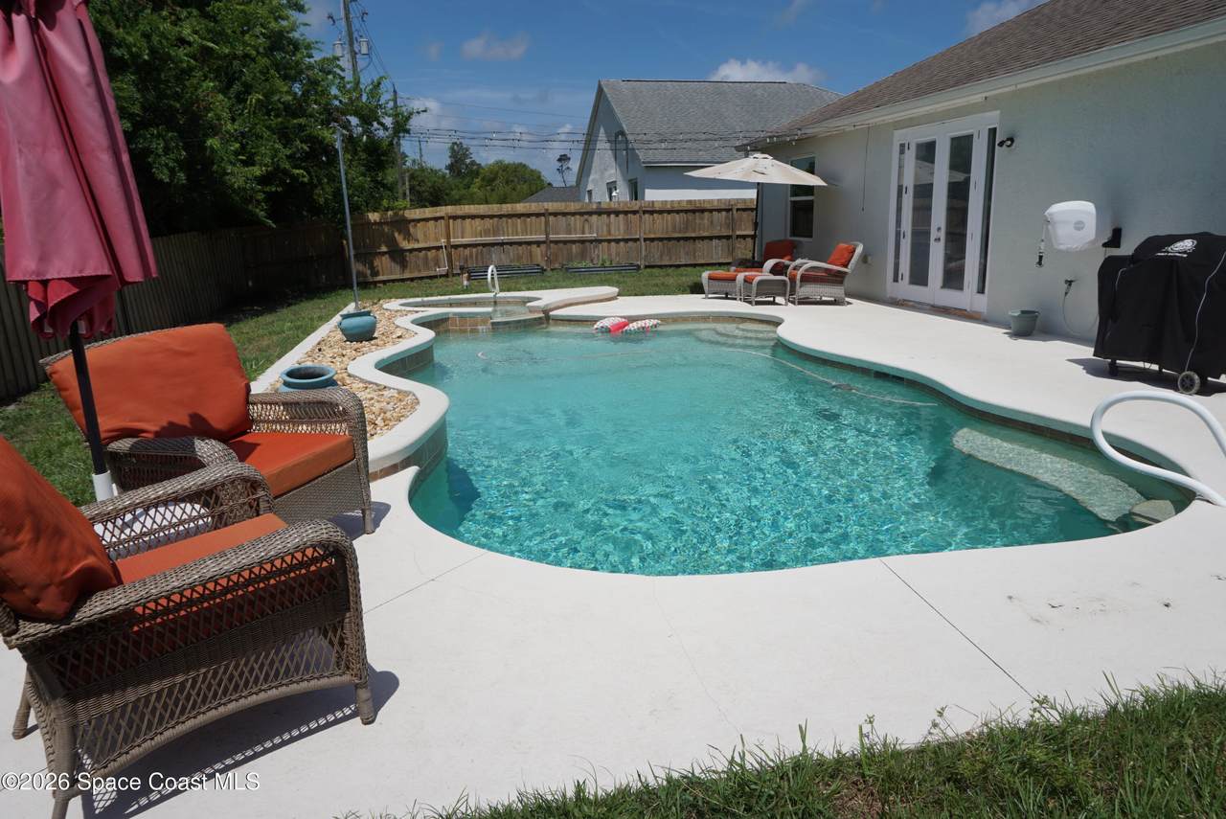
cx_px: 613
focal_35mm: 24
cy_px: 410
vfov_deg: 53.2
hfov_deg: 73.7
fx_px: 818
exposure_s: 1/500
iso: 100
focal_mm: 16
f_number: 9
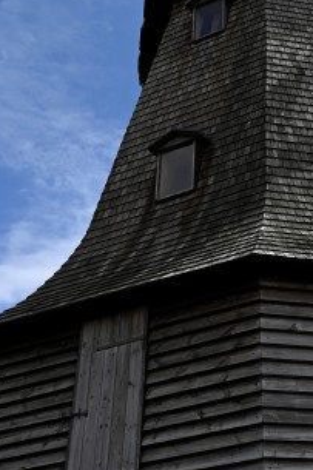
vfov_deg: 30.4
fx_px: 822
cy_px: 40
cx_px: 282
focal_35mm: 63
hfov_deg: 21.1
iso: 100
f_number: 10
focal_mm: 24
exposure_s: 1/250
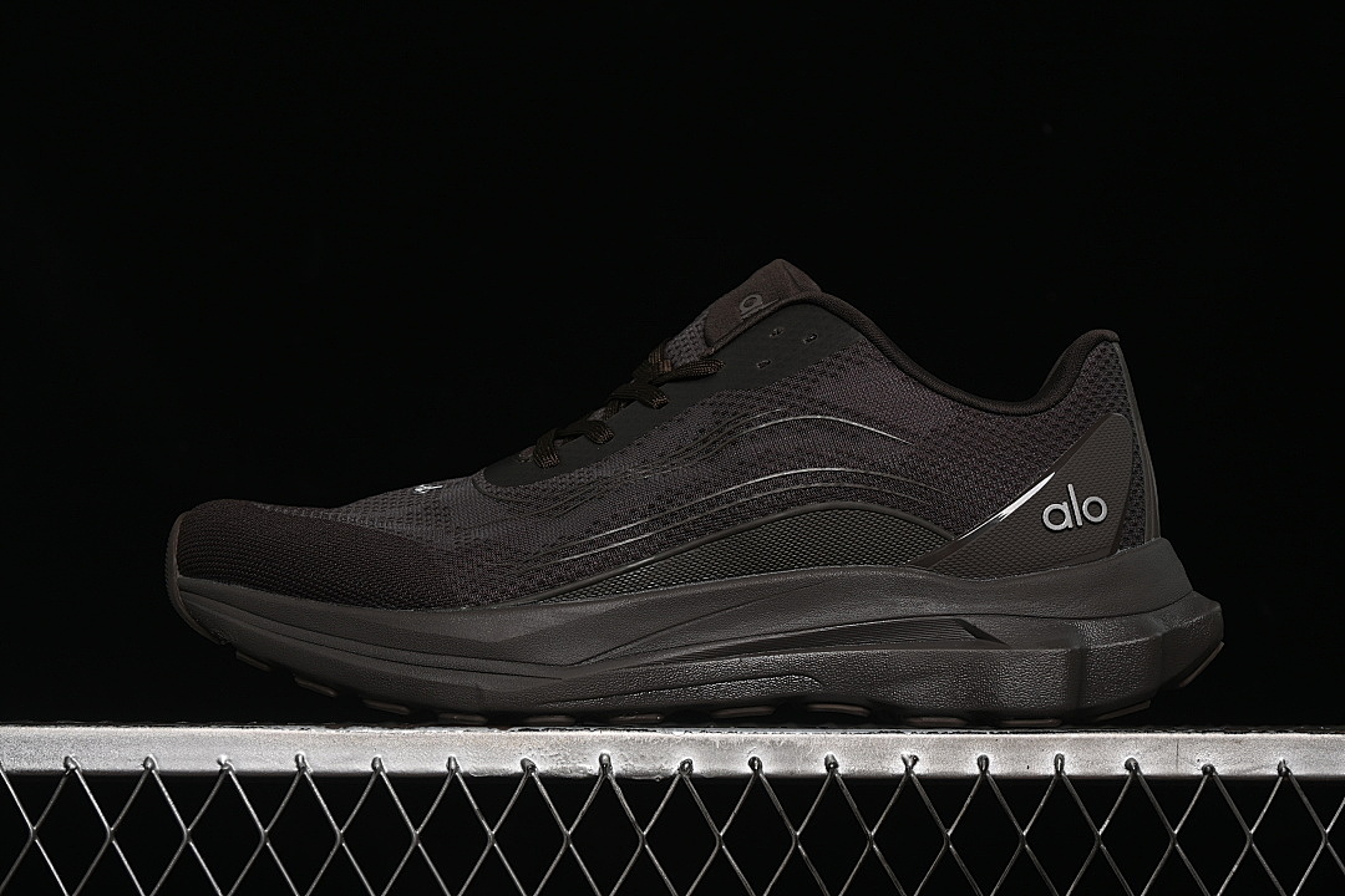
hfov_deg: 27.0
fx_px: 2802
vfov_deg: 18.2
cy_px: 448
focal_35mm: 75
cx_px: 672
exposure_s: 1/50
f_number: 6.3
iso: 160
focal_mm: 50
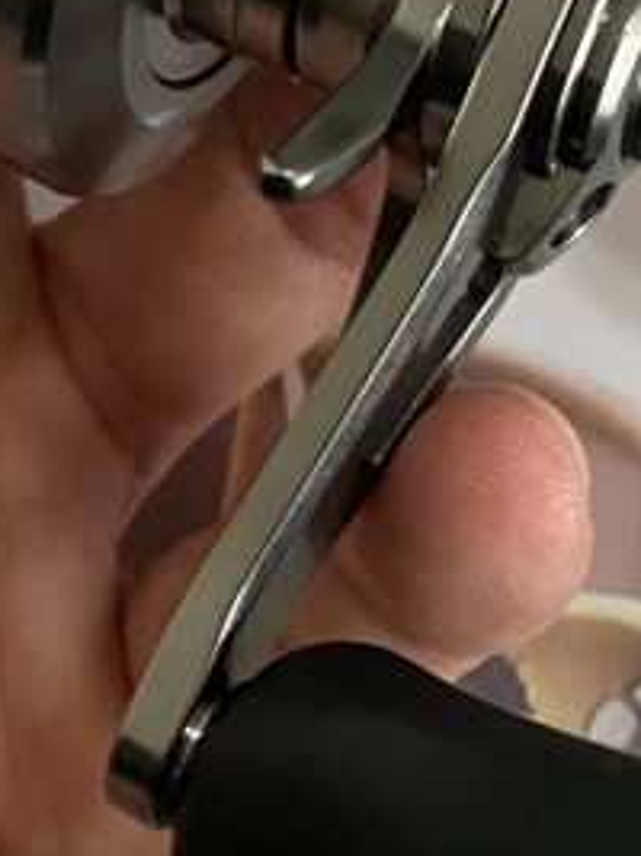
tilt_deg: -57.7
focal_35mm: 130
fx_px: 3212
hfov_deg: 11.4
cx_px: 301
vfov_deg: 13.6
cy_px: -675
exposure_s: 1/60
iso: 125
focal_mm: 4.25
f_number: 1.8
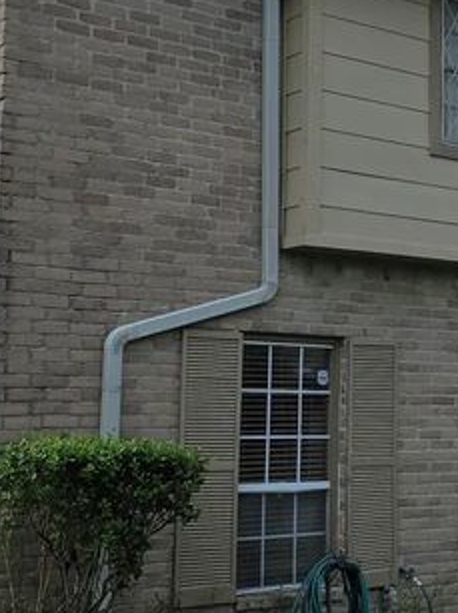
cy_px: 292
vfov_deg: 25.4
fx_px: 1360
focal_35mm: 77
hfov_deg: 18.1
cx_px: 550
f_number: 1.7
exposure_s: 1/1008
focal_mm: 6.3
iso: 12
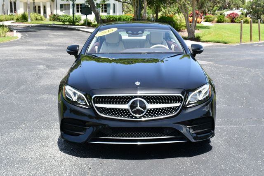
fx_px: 396
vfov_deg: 25.1
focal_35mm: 54
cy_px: 88
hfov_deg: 36.8
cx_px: 132
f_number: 8
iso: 200
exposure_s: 1/250
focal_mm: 27
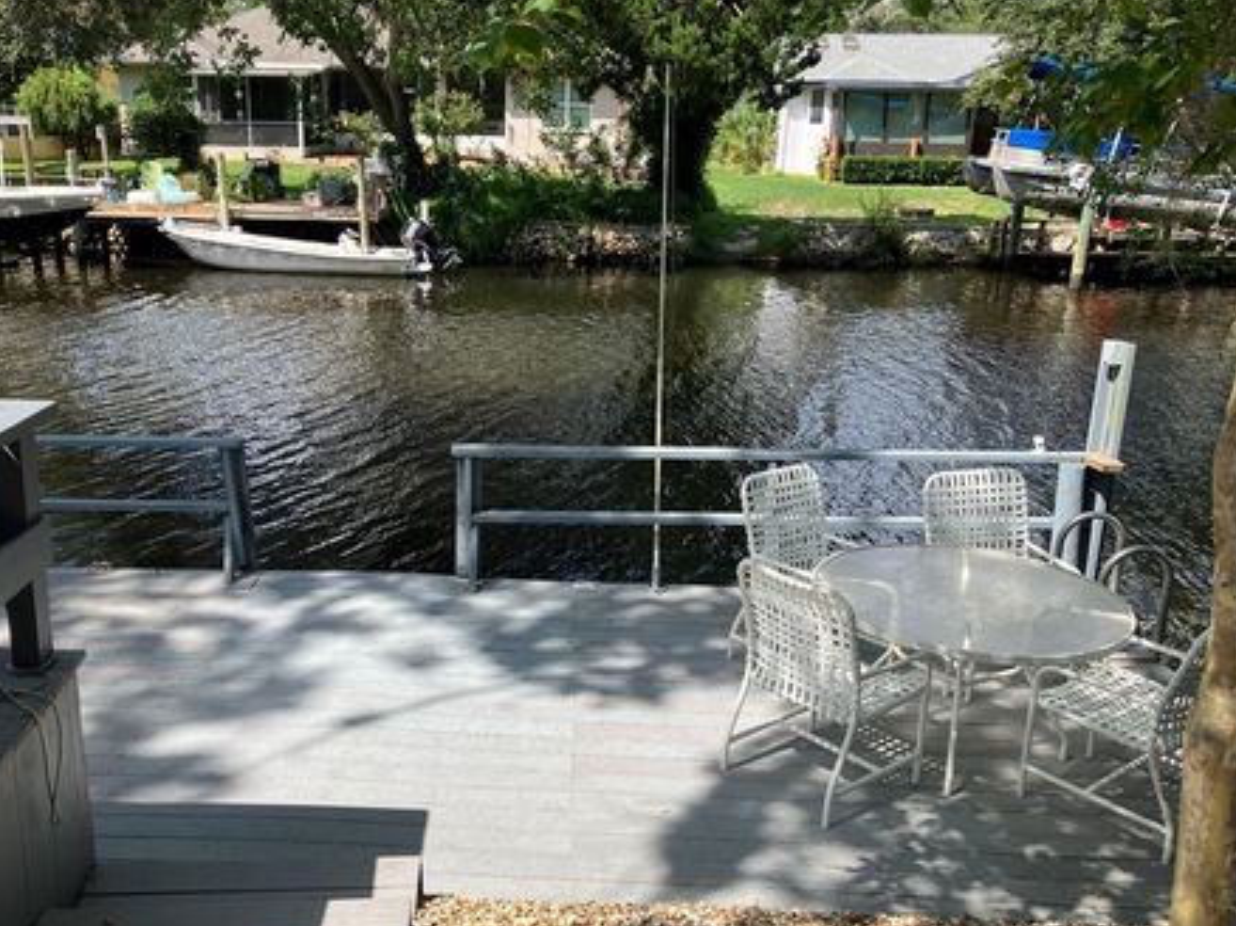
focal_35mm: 32
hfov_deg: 56.7
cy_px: 493
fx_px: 1142
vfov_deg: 44.1
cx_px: 542
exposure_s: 1/1104
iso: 32
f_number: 1.8
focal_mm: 3.99
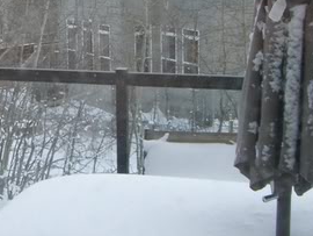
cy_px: 43
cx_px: 87
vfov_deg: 16.3
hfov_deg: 21.6
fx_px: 815
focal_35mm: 90
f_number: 4.3
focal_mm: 6.2
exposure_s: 1/2000
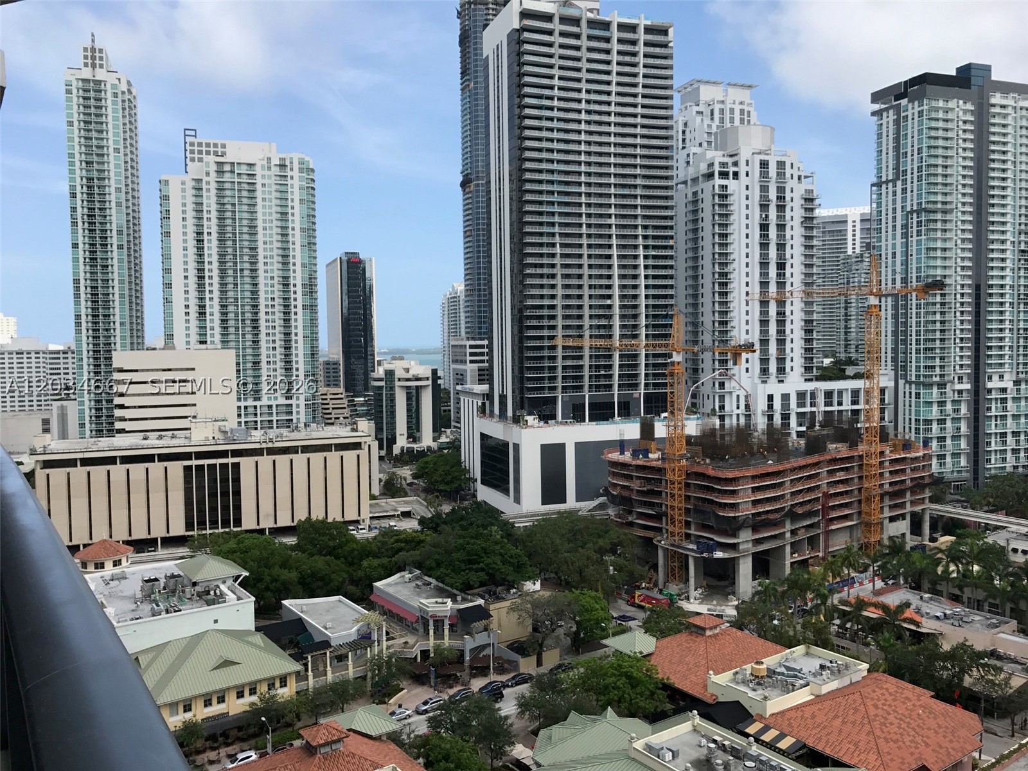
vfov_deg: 49.7
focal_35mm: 28
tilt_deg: -2.5
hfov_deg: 63.4
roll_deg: +1.0
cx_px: 514
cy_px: 386
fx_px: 832
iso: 20
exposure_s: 1/1880
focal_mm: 3.99
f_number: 1.8
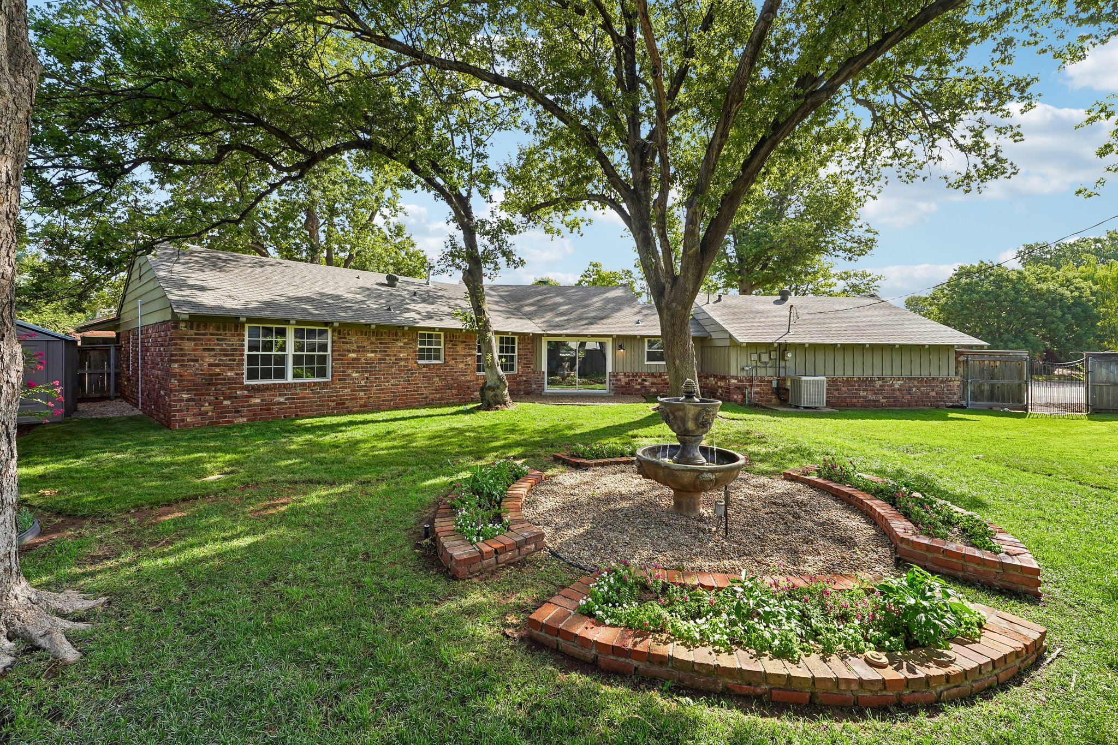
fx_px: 435
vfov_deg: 81.2
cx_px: 559
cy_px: 372
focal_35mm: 14
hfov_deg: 104.3
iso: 100
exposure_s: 1/50
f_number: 8
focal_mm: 14
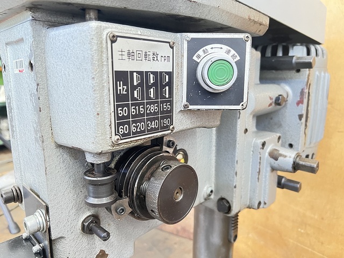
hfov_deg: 67.3
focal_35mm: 26
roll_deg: +0.2
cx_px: 172
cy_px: 129
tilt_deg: -14.4
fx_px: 258
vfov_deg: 53.1
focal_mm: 5.7
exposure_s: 1/52
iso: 500
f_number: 1.5
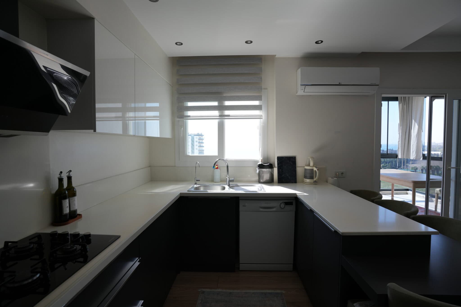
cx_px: 230
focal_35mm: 17
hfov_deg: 93.3
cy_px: 154
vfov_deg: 70.4
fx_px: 218
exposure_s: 1/100
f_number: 5
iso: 100
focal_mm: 17
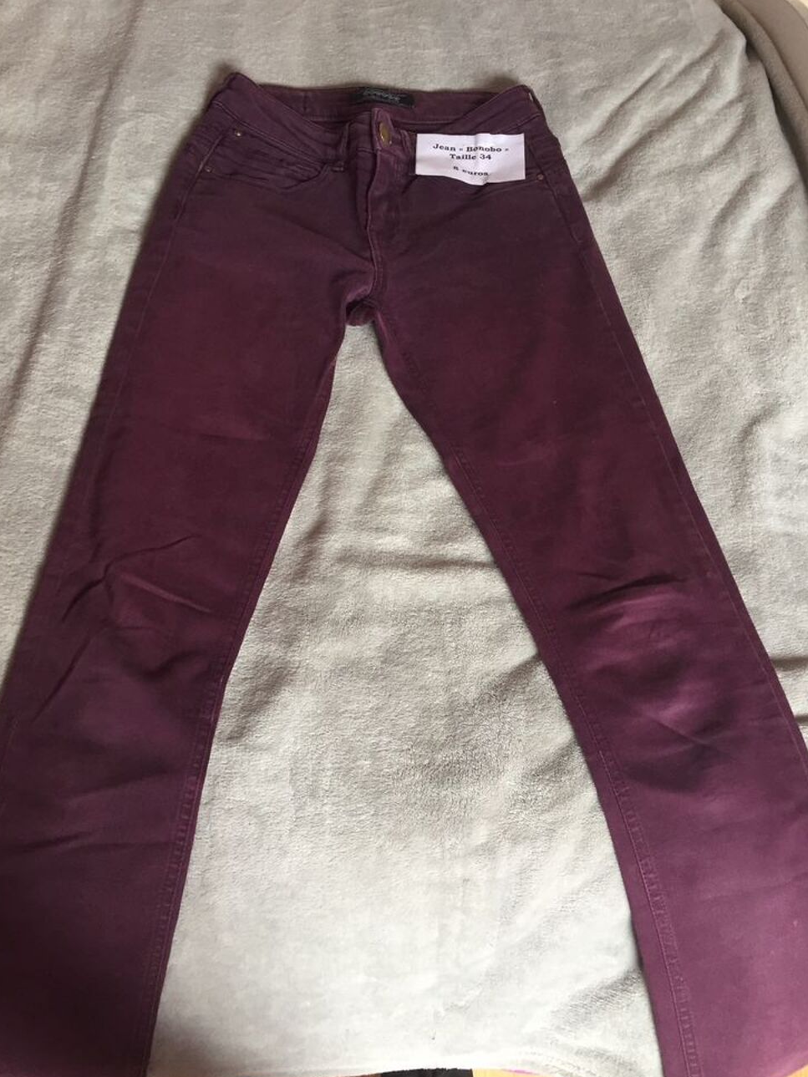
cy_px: 544
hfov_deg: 46.8
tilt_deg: -62.1
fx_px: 934
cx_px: 399
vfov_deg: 60.0
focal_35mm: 30
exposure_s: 1/33
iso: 125
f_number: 2.2
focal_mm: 4.15
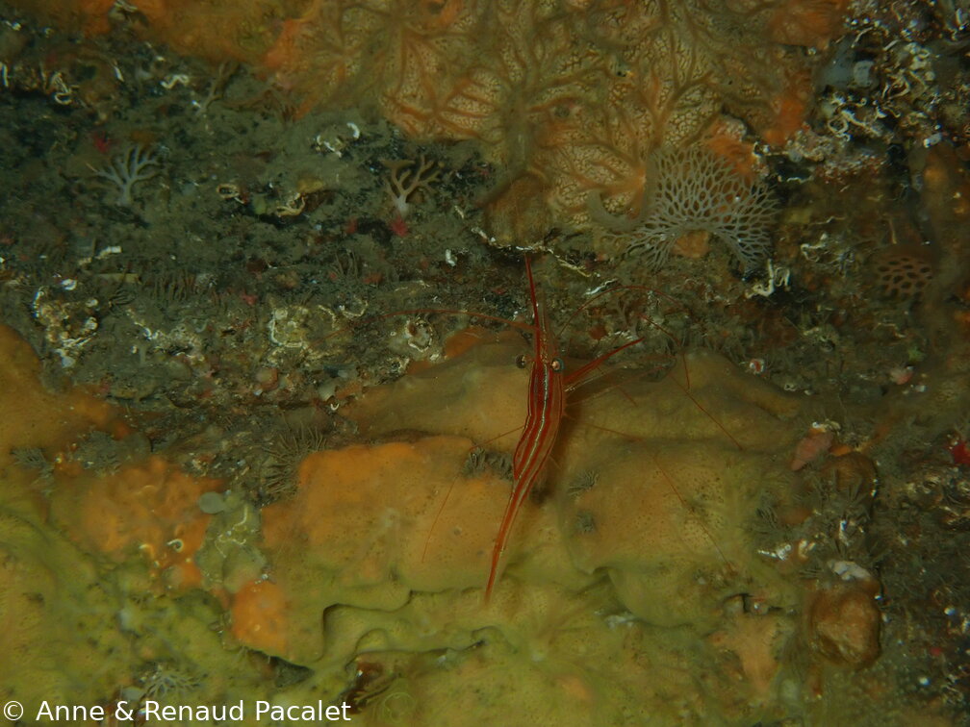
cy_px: 364
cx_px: 485
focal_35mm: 100
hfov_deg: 19.6
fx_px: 2802
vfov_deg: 14.8
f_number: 6.3
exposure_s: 1/200
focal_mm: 18
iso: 250
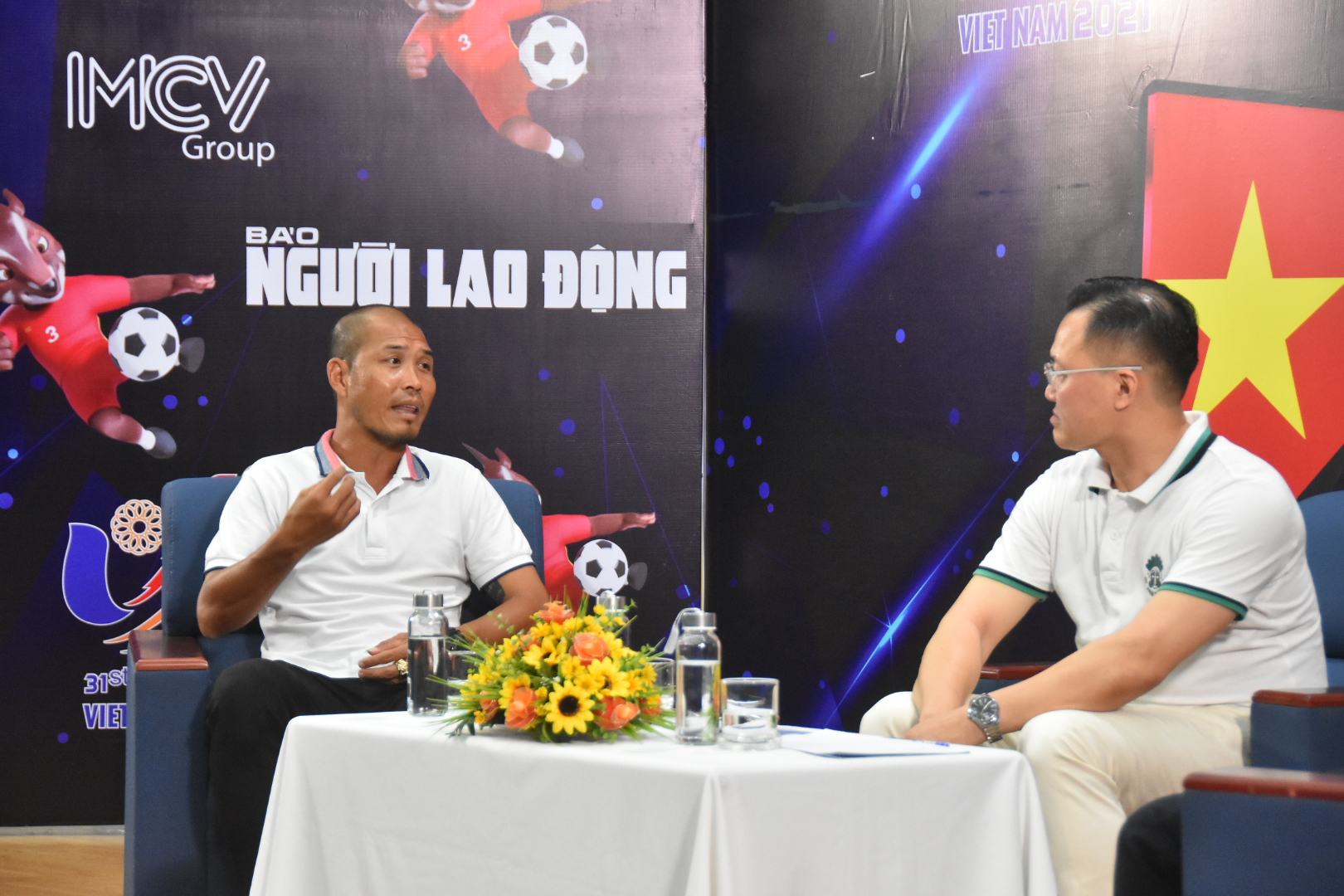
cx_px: 672
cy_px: 448
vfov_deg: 12.2
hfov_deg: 18.2
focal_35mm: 112
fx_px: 4200
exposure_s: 1/125
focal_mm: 75
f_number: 5
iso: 3200
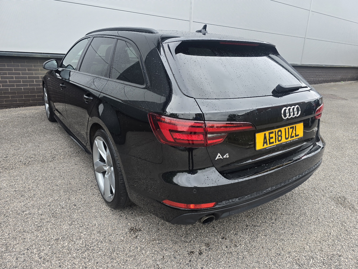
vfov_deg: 58.9
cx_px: 179
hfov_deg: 73.9
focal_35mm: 23
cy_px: 134
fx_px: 238
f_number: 1.7
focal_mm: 6.3
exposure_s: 1/182
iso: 40
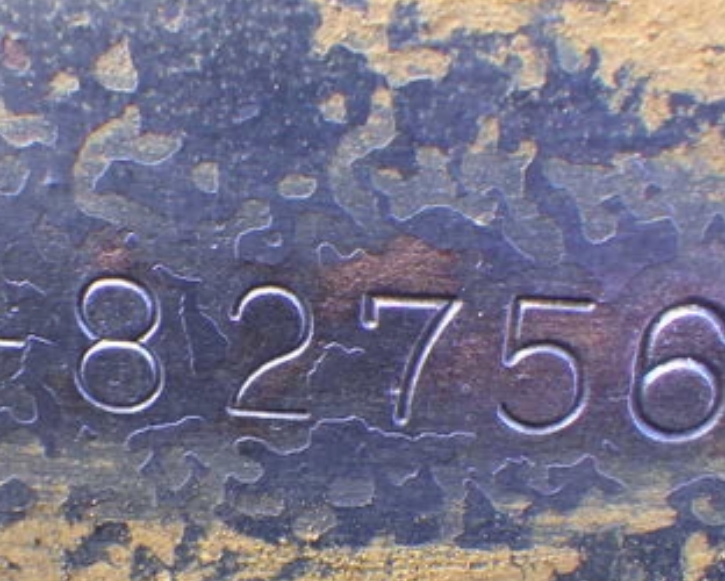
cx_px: 270
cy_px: 416
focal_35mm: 51
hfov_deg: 36.4
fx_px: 1095
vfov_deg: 29.4
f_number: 3.8
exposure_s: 1/50
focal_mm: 6.1
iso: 400
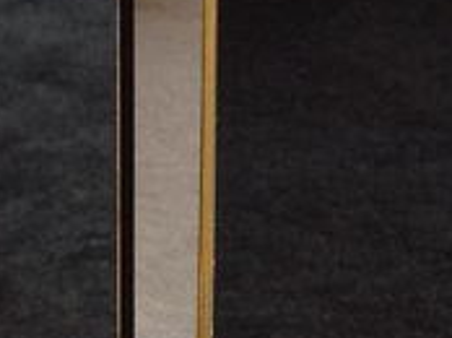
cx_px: 613
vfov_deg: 7.1
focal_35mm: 201
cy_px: -316
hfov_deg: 9.6
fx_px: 2621
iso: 160
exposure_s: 1/15
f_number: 2.4
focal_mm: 4.28
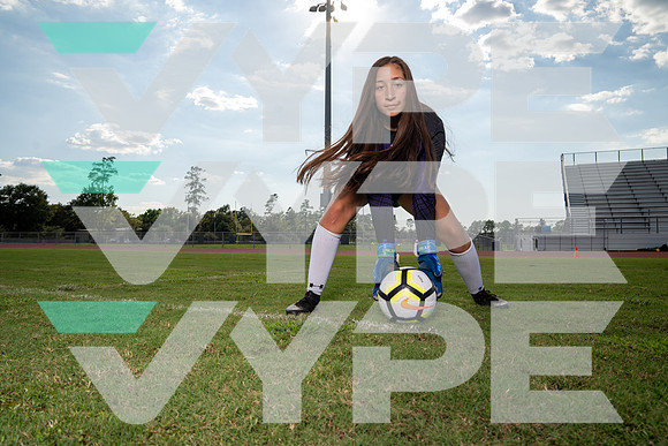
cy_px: 223
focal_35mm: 24
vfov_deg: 53.2
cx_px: 334
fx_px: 445
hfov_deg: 73.7
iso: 250
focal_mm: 24
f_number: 7.1
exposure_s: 1/640
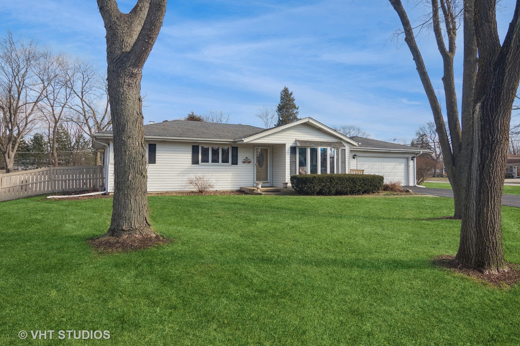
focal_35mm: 24
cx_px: 261
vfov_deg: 54.0
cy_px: 172
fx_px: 340
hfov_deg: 74.9
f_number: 8
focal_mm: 15
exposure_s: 1/500
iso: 200
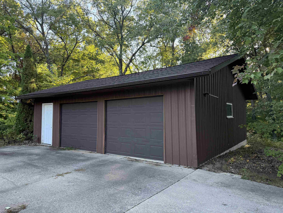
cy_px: 106
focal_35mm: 24
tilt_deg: +3.3
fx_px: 196
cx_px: 142
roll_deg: +0.5
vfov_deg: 56.8
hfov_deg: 71.6
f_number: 1.78
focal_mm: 6.76
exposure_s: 1/243
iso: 160
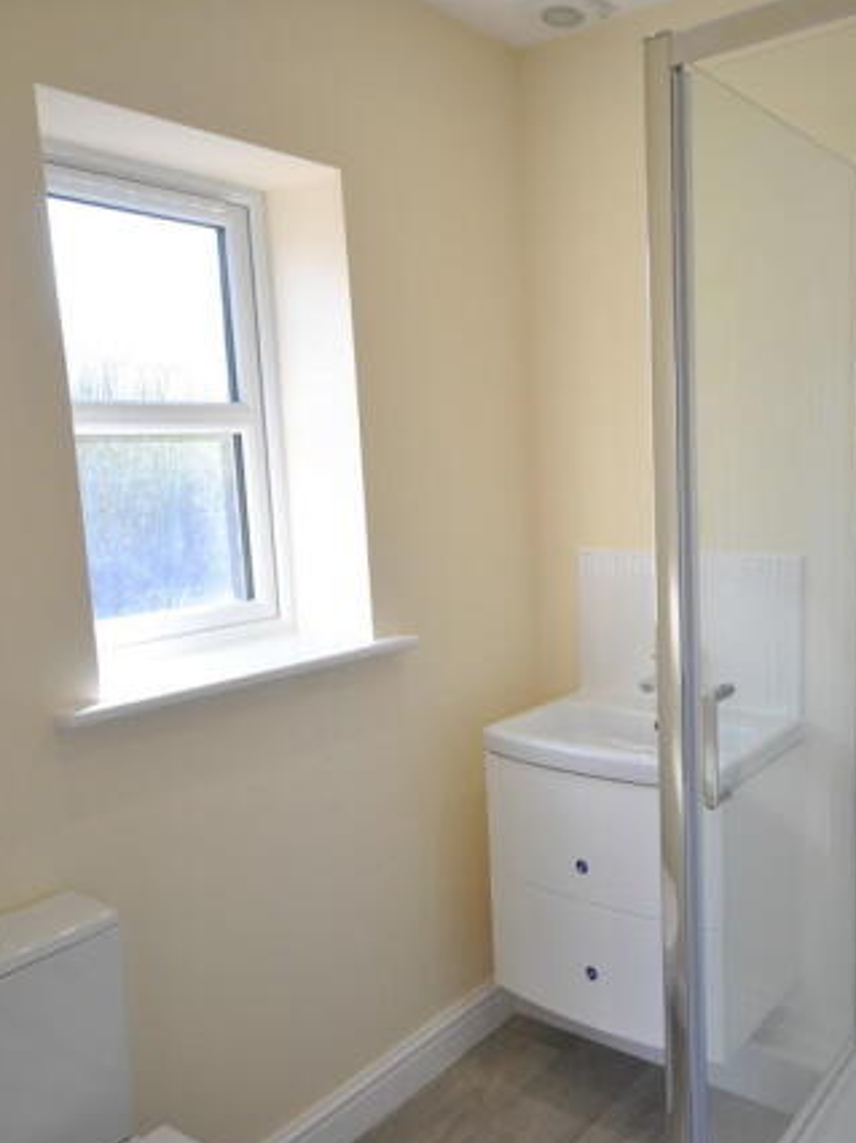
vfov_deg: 58.4
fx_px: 1023
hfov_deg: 44.8
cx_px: 565
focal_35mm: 31
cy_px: 584
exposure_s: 1/50
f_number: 4.8
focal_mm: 14
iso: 200
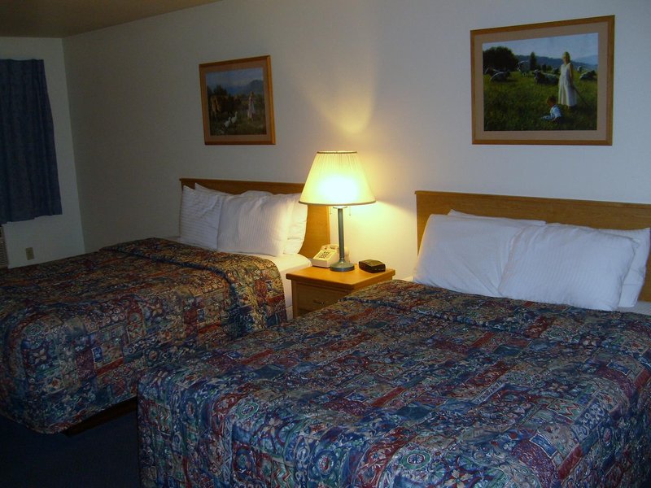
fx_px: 658
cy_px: 244
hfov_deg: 52.6
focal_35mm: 35
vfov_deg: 40.7
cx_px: 326
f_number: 2.8
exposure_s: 1/45
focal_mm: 5.8
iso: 100
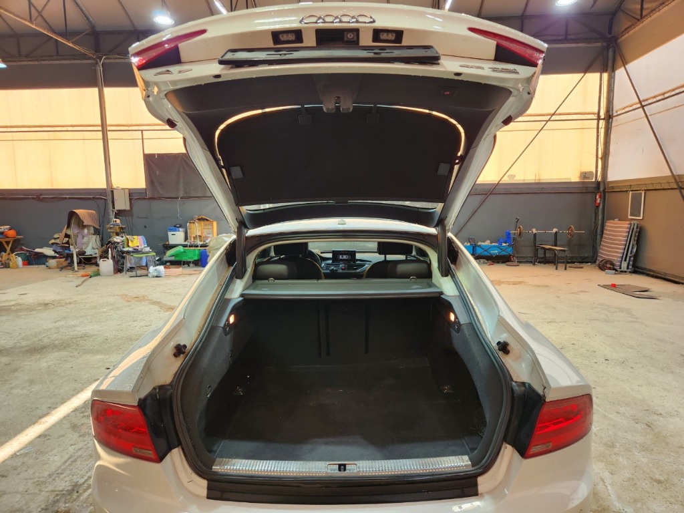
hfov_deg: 73.9
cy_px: 256
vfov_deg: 58.9
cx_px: 342
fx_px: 454
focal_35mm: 23
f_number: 1.8
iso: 160
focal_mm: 5.4
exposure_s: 1/120
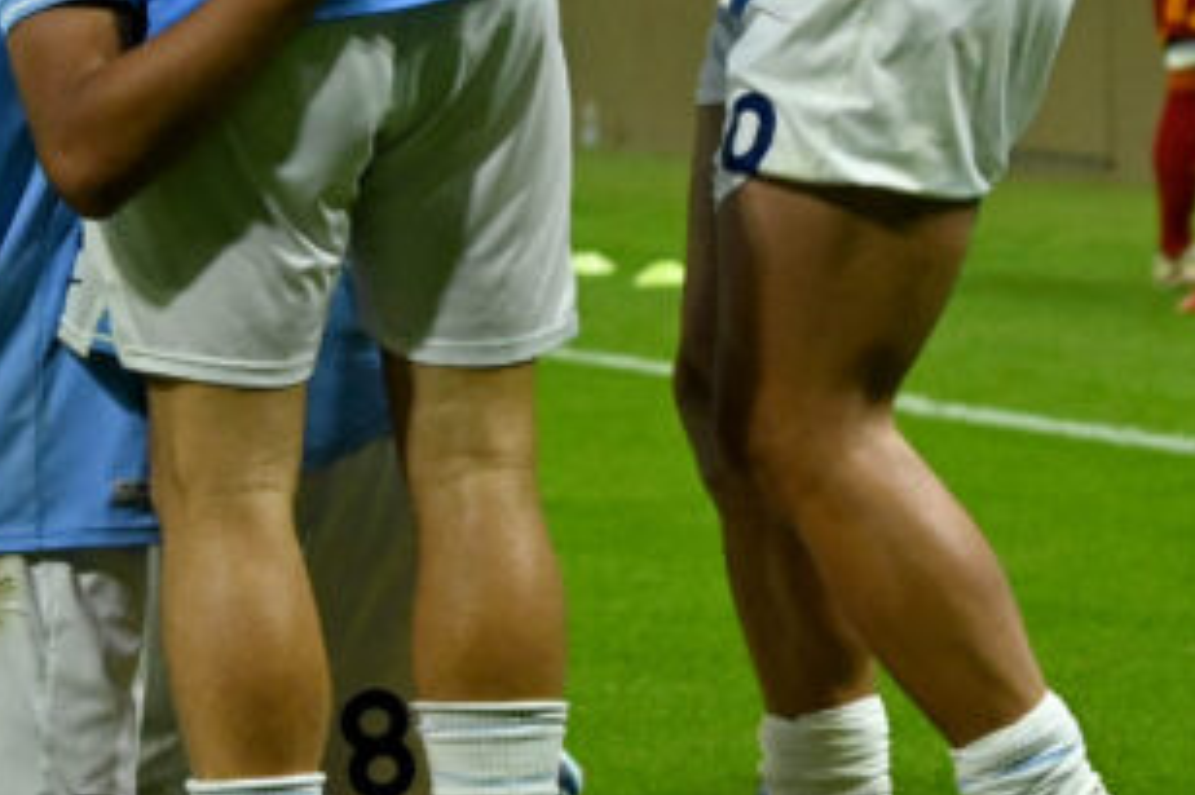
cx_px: 283
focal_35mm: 183
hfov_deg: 11.2
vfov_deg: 7.4
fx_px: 6071
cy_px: -80
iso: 3200
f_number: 4
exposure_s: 1/800
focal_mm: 55
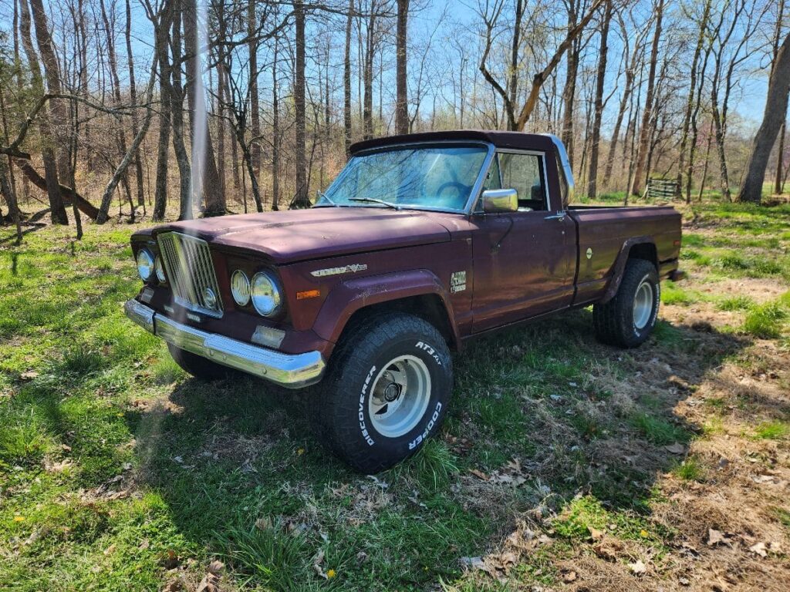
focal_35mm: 23
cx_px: 395
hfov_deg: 73.9
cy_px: 296
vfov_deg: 58.9
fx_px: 525
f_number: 1.8
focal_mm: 5.4
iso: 20
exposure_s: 1/504
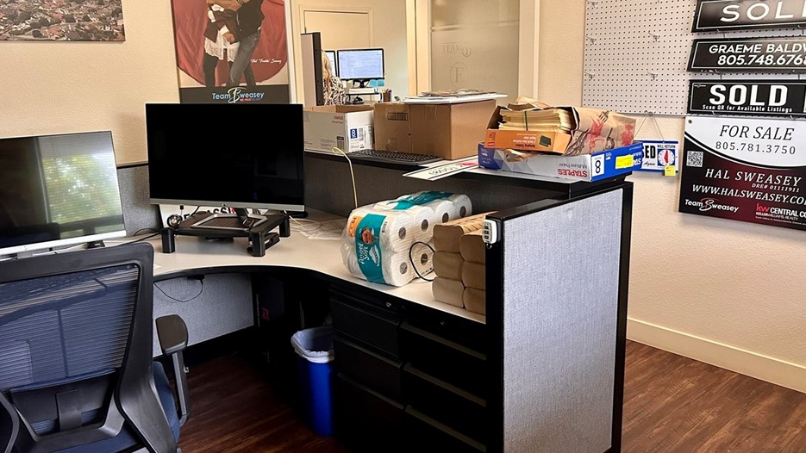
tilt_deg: -11.7
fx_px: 663
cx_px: 378
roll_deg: +2.3
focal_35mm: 31
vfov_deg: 37.7
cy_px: 201
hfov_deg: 62.6
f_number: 1.5
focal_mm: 5.7
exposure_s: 1/57
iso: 320
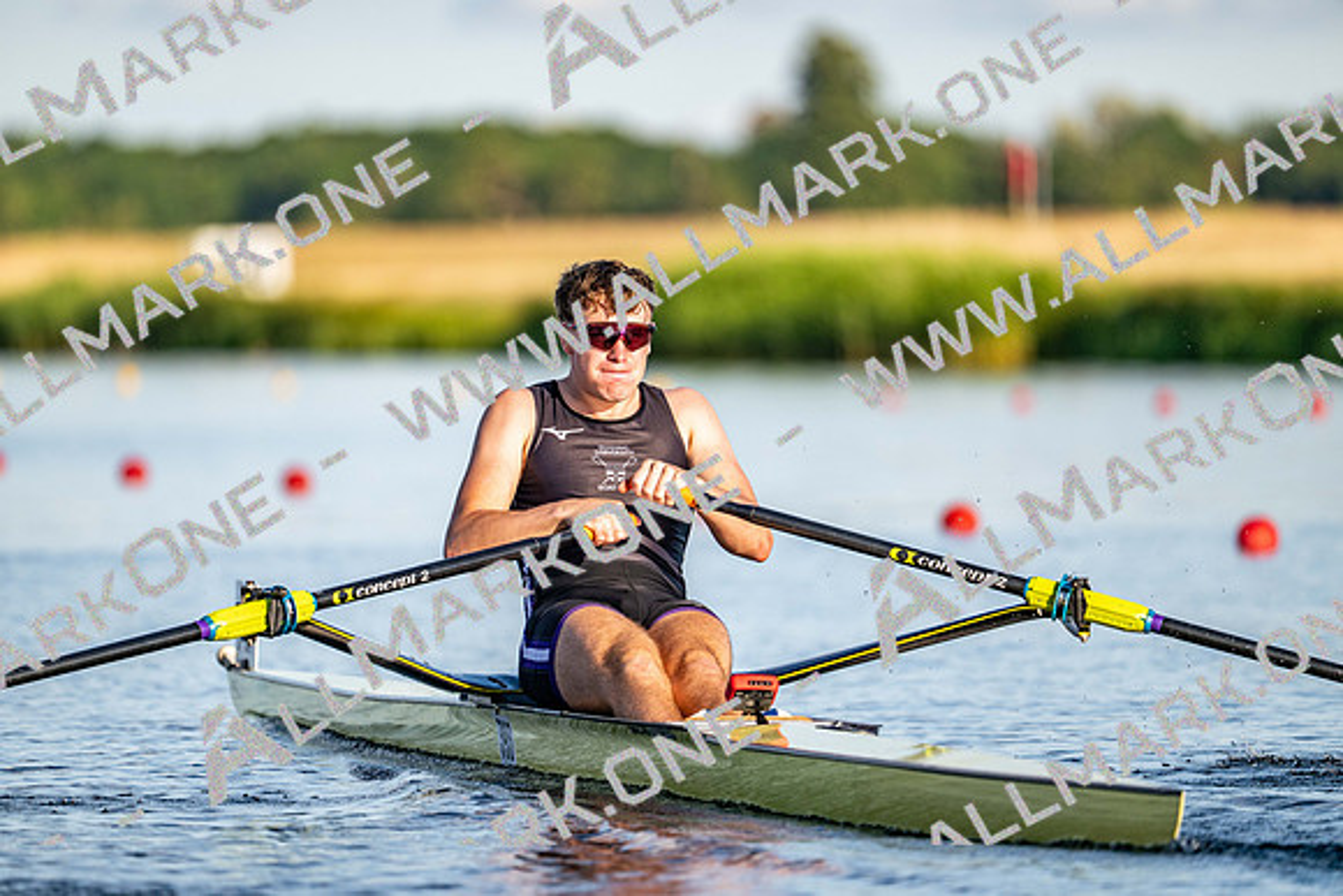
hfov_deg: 5.2
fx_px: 14925
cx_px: 672
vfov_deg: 3.4
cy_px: 448
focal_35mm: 400
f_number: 4.5
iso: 320
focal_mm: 400
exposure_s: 1/2500
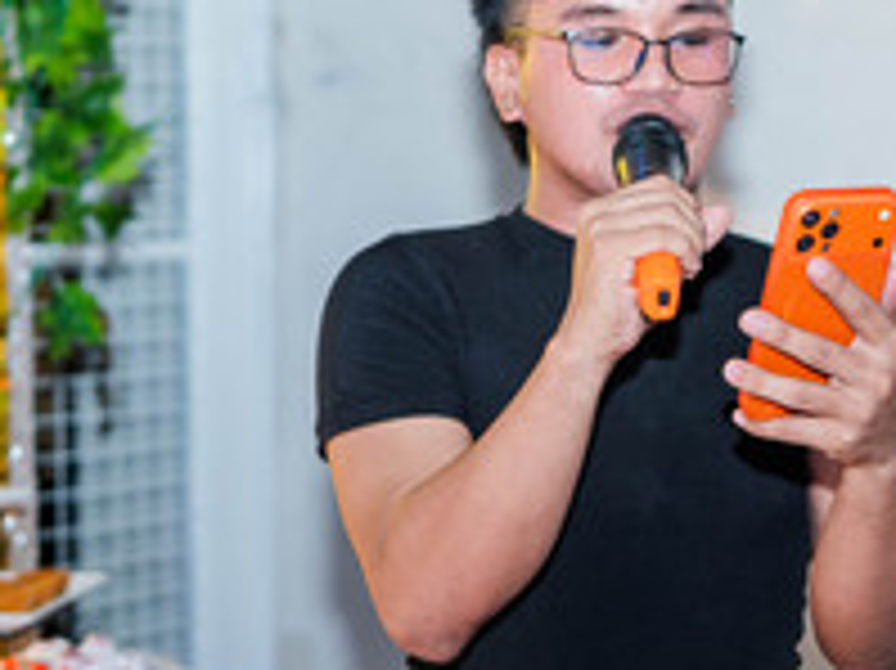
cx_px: 684
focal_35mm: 121
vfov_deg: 12.2
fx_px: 3130
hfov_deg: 16.2
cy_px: 353
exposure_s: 1/200
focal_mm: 50
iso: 1250
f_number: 2.8
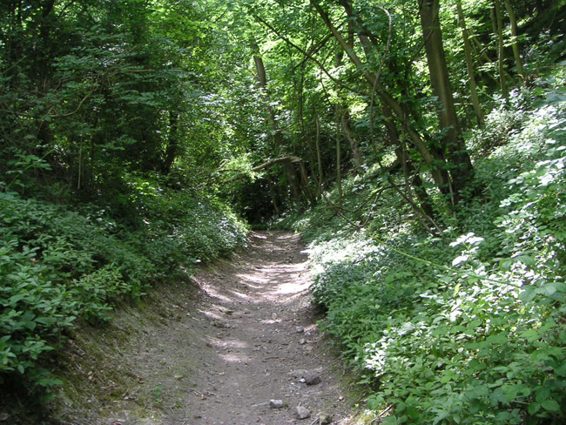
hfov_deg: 42.9
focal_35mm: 44
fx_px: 720
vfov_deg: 32.9
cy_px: 212
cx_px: 283
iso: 50
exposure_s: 1/90
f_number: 2.9
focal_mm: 6.8
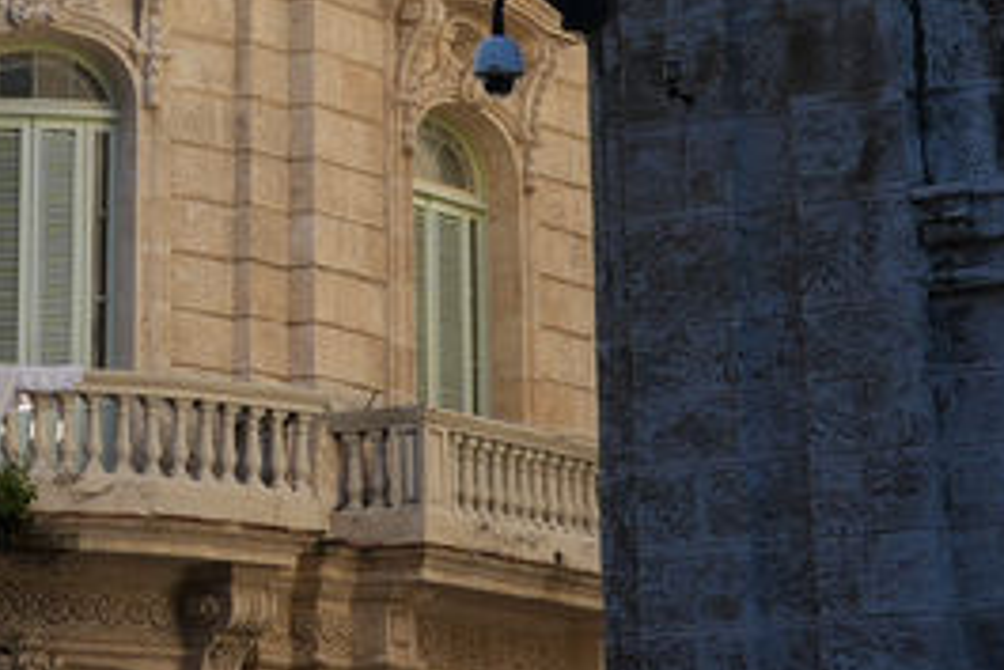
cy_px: -414
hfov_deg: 14.0
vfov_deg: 9.2
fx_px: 4046
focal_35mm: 145
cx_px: 19
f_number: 5
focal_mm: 24
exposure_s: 1/250
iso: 100
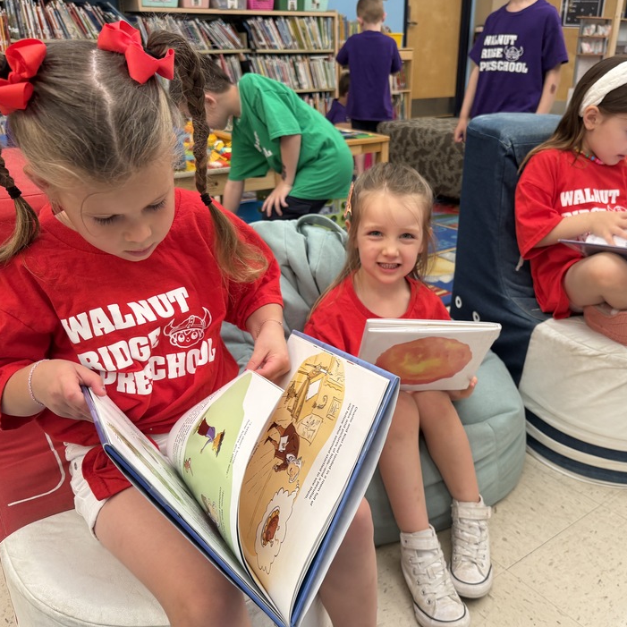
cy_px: 341
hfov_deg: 52.3
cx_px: 369
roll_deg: -1.5
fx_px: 635
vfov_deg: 52.5
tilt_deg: -26.3
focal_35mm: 31
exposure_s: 1/60
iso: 125
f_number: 1.78
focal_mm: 6.76
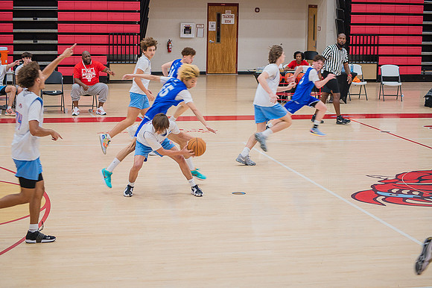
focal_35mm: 82
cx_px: 216
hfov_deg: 24.8
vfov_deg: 16.6
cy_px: 144
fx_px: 983
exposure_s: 1/250
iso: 1000
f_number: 4.5
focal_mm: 82
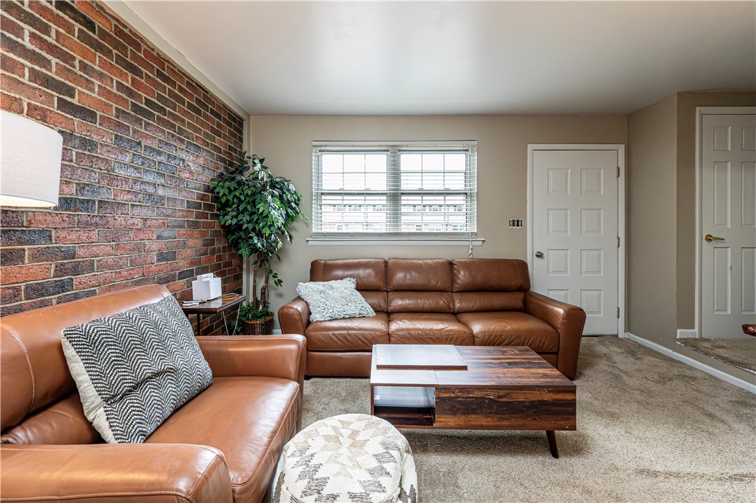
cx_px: 378
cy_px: 252
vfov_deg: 81.1
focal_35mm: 14
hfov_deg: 104.3
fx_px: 294
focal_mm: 14
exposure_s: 1/100
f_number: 8
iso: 5000
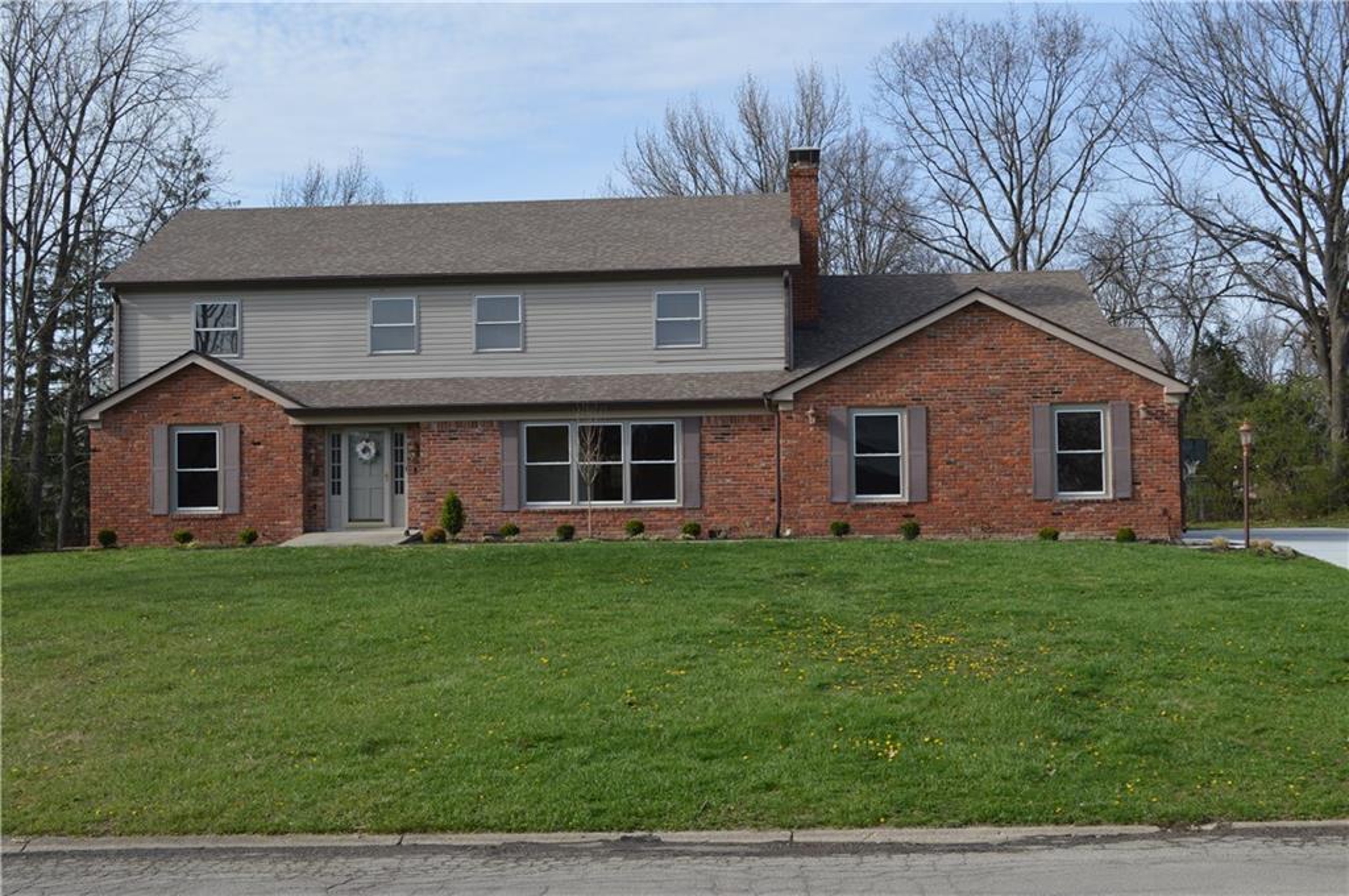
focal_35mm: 45
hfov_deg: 43.7
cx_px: 674
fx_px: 1684
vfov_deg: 29.8
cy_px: 448
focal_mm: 30
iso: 100
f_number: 7.1
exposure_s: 1/200
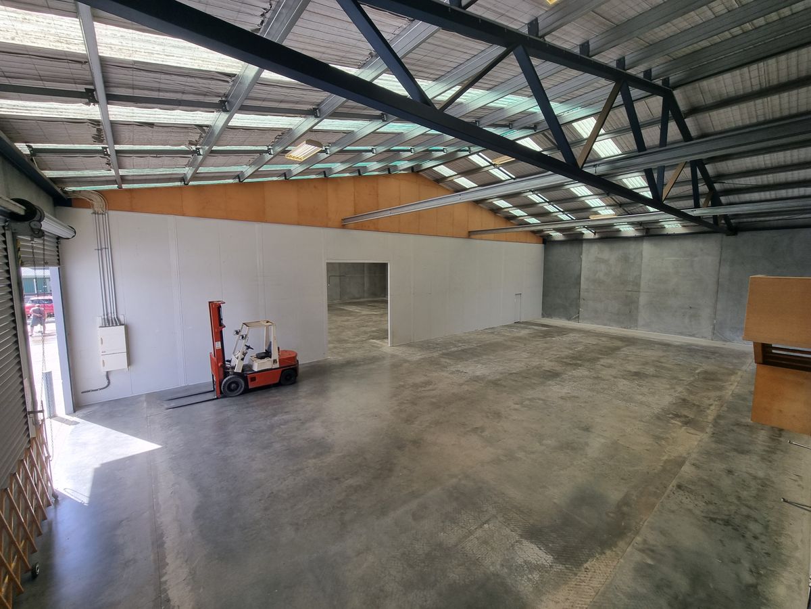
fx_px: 305
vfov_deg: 89.9
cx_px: 406
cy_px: 304
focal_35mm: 13
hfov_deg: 106.2
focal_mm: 2.2
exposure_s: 1/203
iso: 50
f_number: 2.2
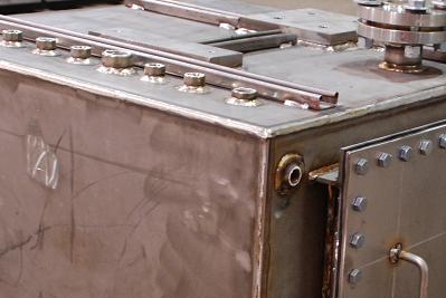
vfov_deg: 13.6
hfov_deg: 20.2
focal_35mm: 100
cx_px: 358
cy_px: 249
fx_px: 1240
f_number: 4.5
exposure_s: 1/15
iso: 640
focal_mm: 26
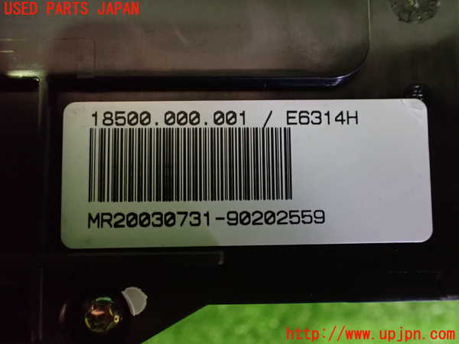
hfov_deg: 60.0
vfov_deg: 46.8
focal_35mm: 30
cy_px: 172
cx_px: 230
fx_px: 398
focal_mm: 5.4
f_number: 2.3
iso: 1250
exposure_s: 1/30
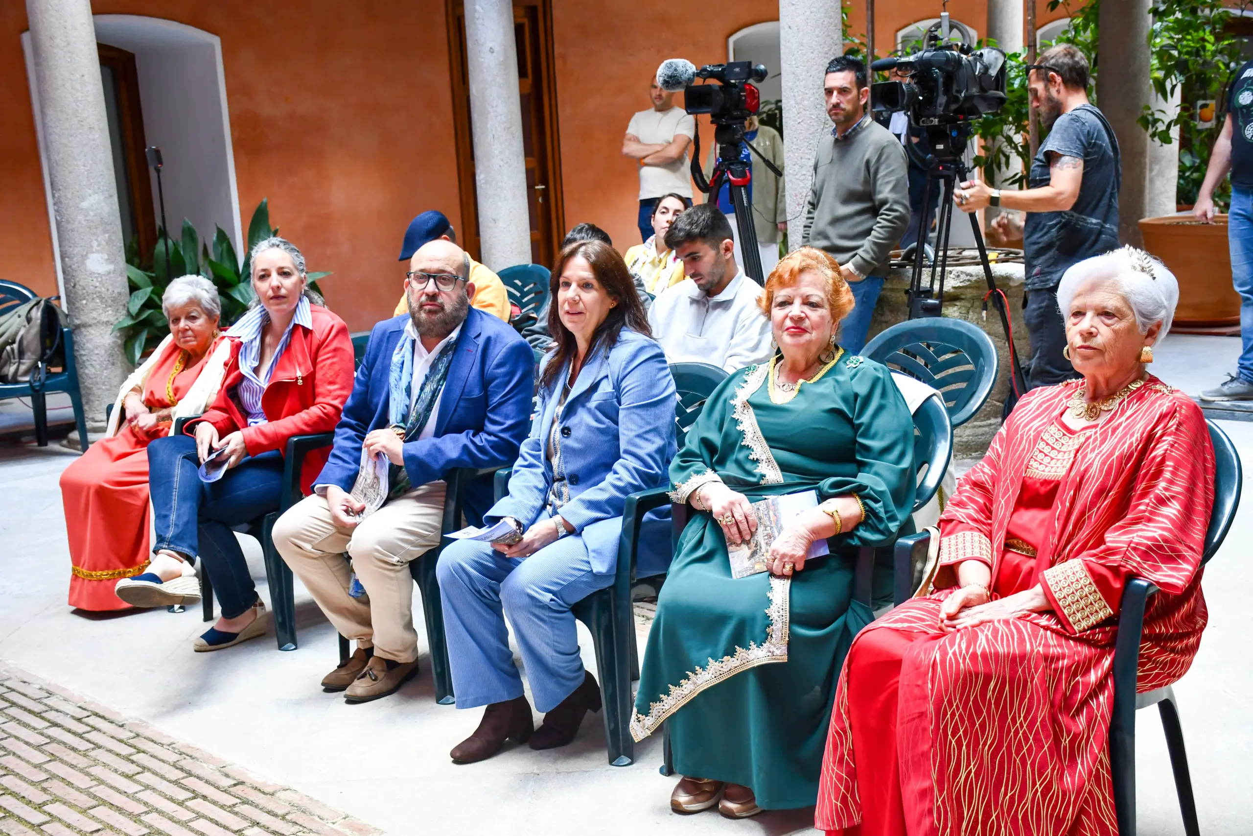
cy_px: 418
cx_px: 626
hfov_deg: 43.6
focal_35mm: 45
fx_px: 1566
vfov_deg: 29.9
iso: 800
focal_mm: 30
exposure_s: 1/160
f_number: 4
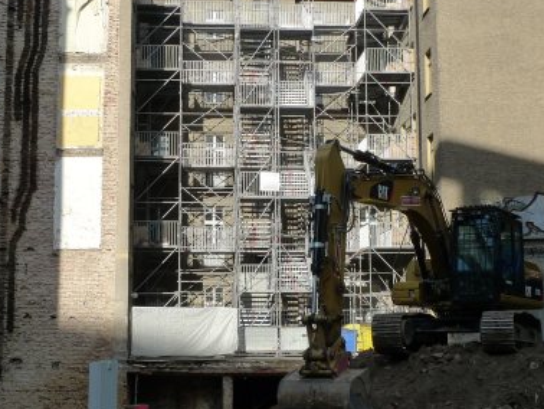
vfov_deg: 23.7
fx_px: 975
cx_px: 256
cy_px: 179
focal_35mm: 62
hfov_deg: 31.2
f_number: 4
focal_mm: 7.4
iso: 125
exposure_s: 1/800
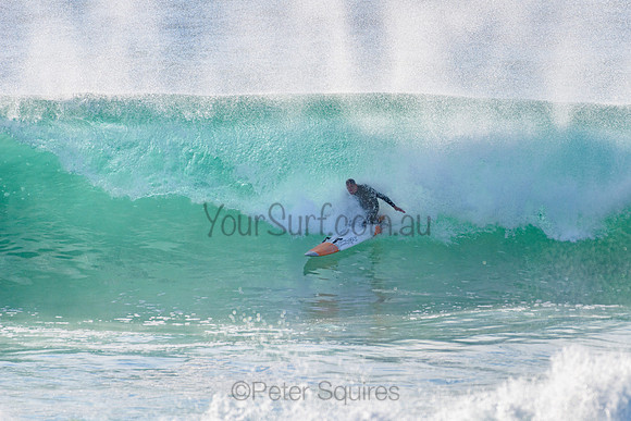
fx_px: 10750
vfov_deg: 2.2
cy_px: 196
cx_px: 387
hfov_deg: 3.4
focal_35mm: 613
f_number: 5.6
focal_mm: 500
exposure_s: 1/2000
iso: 160
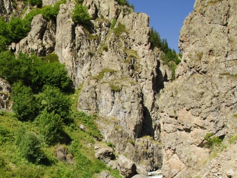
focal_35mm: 56
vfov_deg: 25.7
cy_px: 140
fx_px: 384
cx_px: 11
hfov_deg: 32.2
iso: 200
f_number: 7.1
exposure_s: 1/250
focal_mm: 18
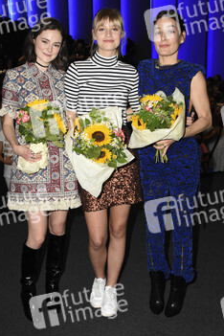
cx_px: 106
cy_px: 163
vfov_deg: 47.4
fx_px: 383
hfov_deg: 32.6
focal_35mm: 41
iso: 3200
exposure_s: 1/160
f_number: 5.6
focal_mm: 24
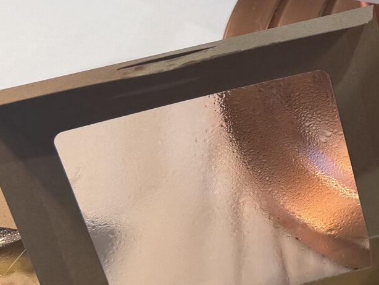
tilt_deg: -48.9
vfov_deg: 14.6
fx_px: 1095
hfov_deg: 17.7
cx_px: 564
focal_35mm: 100
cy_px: -2
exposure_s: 1/160
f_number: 1.78
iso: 64
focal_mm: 6.76
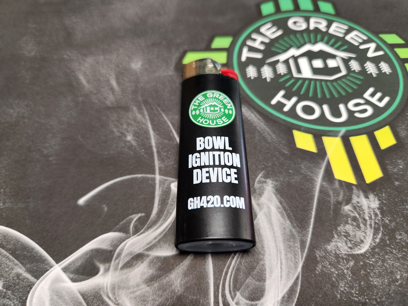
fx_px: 271
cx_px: 204
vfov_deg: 58.9
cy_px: 153
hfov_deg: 73.9
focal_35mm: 23
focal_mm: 5.4
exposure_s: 1/120
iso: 400
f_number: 1.8
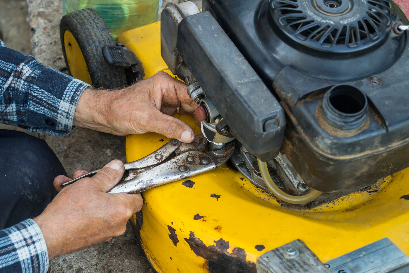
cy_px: 136
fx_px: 937
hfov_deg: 24.6
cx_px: 204
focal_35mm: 82
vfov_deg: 16.5
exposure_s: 1/60
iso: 400
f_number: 5.6
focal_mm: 55
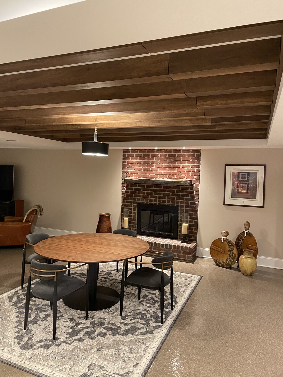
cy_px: 188
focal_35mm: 26
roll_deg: -2.5
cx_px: 142
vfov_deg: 67.3
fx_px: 283
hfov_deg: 53.1
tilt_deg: -1.9
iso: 400
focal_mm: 4.2
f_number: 1.6
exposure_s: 1/60
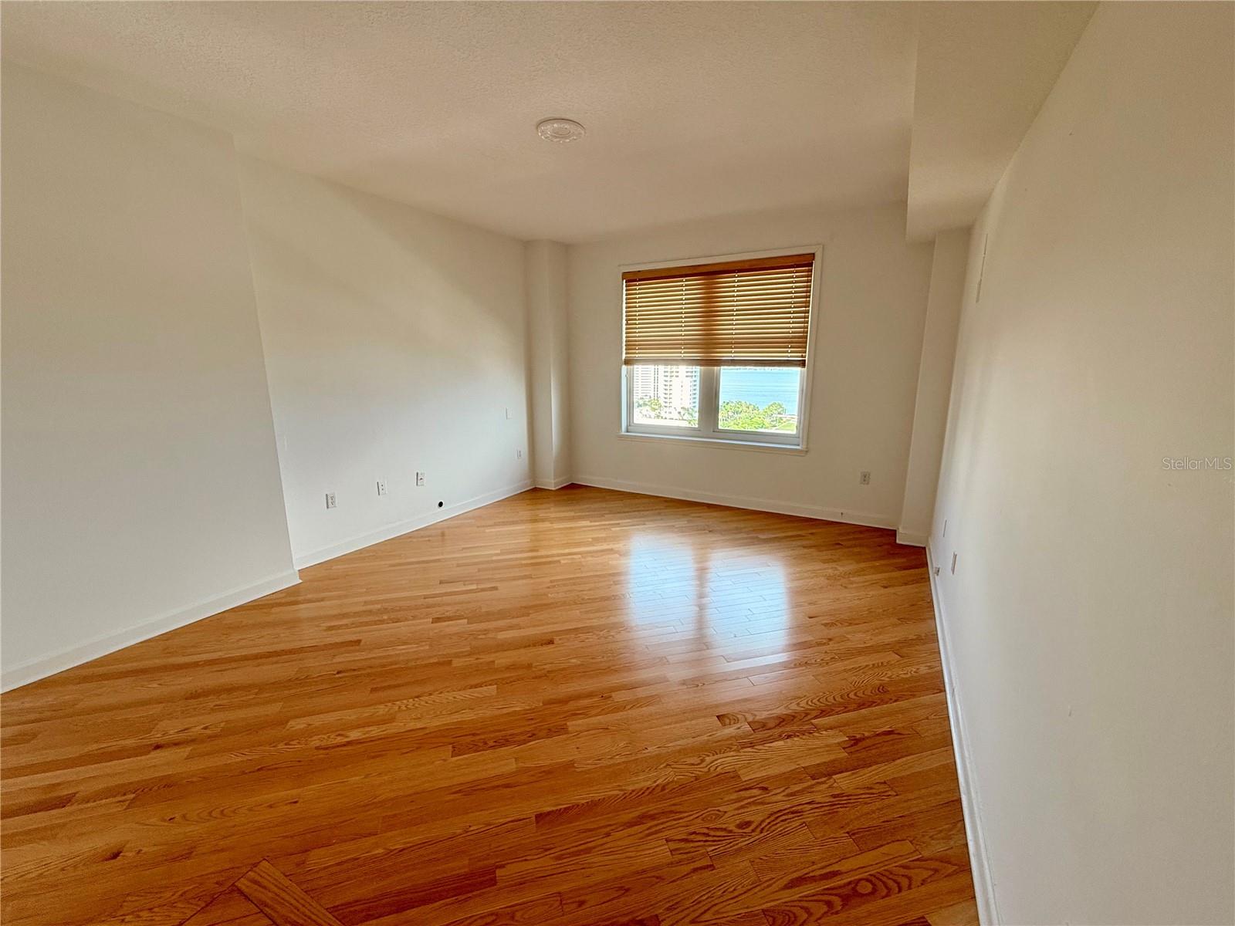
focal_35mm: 14
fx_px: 499
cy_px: 463
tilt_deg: -11.1
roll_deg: -0.4
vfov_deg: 85.7
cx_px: 618
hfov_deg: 102.1
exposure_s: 1/120
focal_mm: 2.22
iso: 64
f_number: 2.2
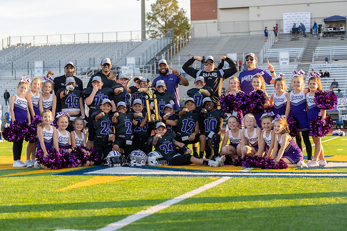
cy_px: 116
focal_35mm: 72
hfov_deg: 27.9
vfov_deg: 18.9
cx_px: 174
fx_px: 697
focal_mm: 70
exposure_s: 1/320
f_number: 2.8
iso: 100
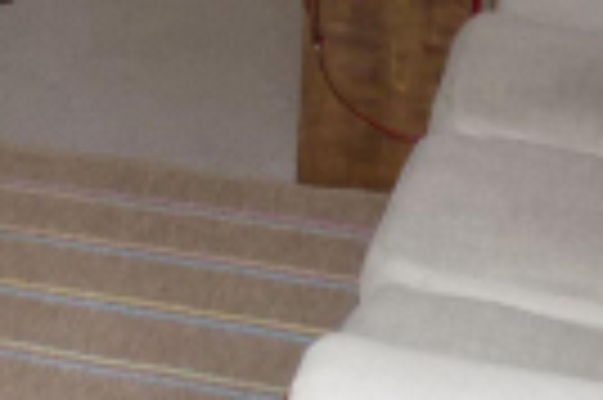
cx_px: -160
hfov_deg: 16.4
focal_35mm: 119
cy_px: -103
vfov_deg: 11.2
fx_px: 1991
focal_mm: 4
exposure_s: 1/30
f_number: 3.1
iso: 250
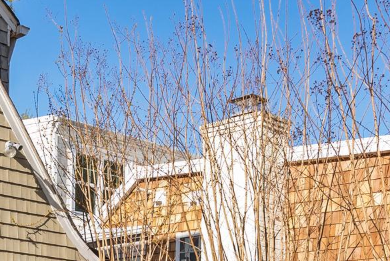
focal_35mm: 79
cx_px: -1
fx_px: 854
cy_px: 402
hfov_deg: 24.5
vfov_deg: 15.8
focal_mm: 22.5
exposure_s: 1/160
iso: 200
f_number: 8
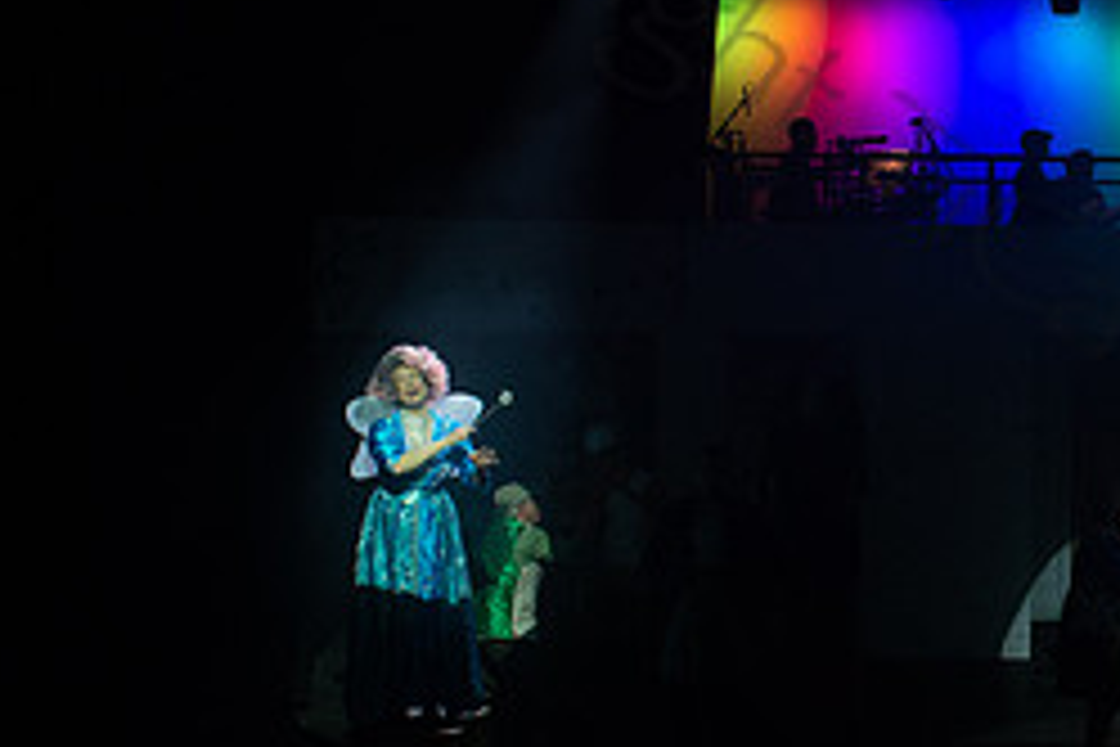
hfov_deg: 32.5
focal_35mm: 56
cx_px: 1142
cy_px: 331
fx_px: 1742
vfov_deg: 24.2
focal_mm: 24
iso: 1600
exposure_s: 1/60
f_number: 8
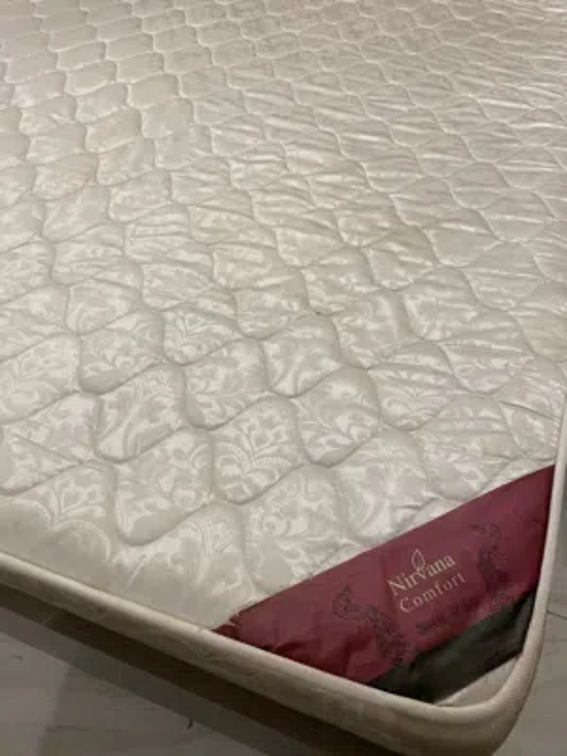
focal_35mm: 26
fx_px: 568
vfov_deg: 67.3
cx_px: 284
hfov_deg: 53.1
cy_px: 378
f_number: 1.8
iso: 80
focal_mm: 4.25
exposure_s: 1/50
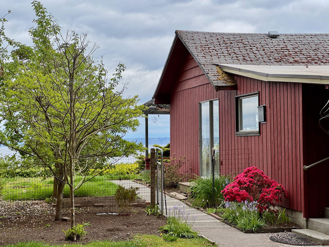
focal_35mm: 77
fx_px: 732
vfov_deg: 19.1
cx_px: 164
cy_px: 124
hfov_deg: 25.3
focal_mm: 9
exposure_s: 1/324
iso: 25
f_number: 2.8
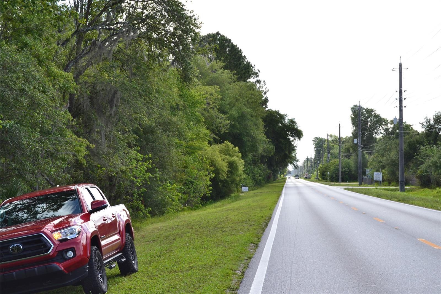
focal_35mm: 82
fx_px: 1010
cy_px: 147
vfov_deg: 16.5
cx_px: 220
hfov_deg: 24.6
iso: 400
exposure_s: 1/400
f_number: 11
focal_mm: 55
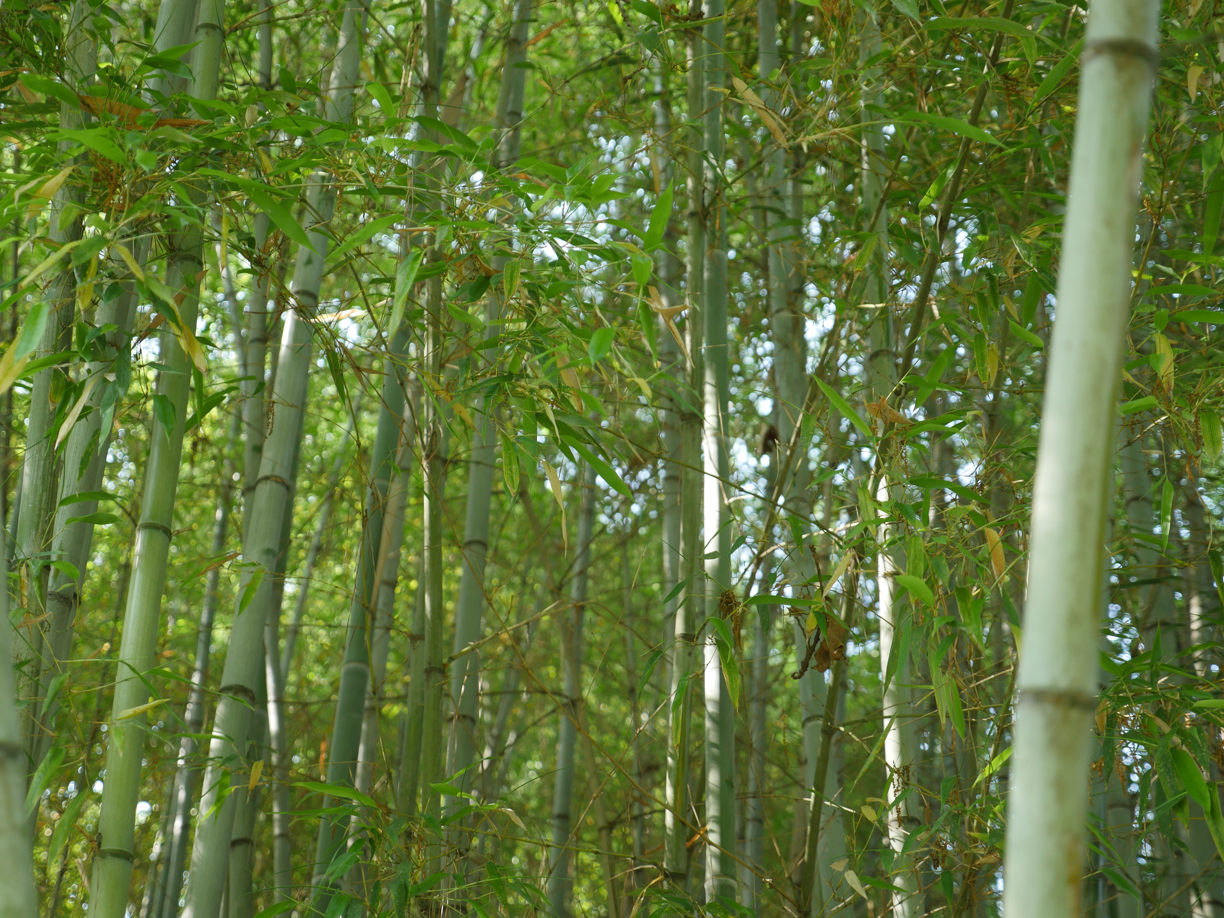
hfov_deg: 33.2
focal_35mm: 58
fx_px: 2051
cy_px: 459
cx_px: 612
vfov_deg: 25.2
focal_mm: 29
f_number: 2.8
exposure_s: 1/25
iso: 200
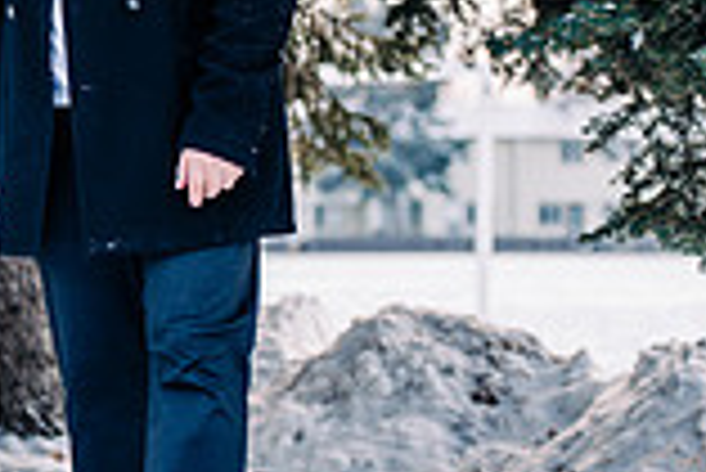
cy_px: 285
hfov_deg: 7.9
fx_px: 5084
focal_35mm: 259
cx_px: -45
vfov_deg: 5.3
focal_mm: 70
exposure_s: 1/125
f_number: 2.8
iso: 100
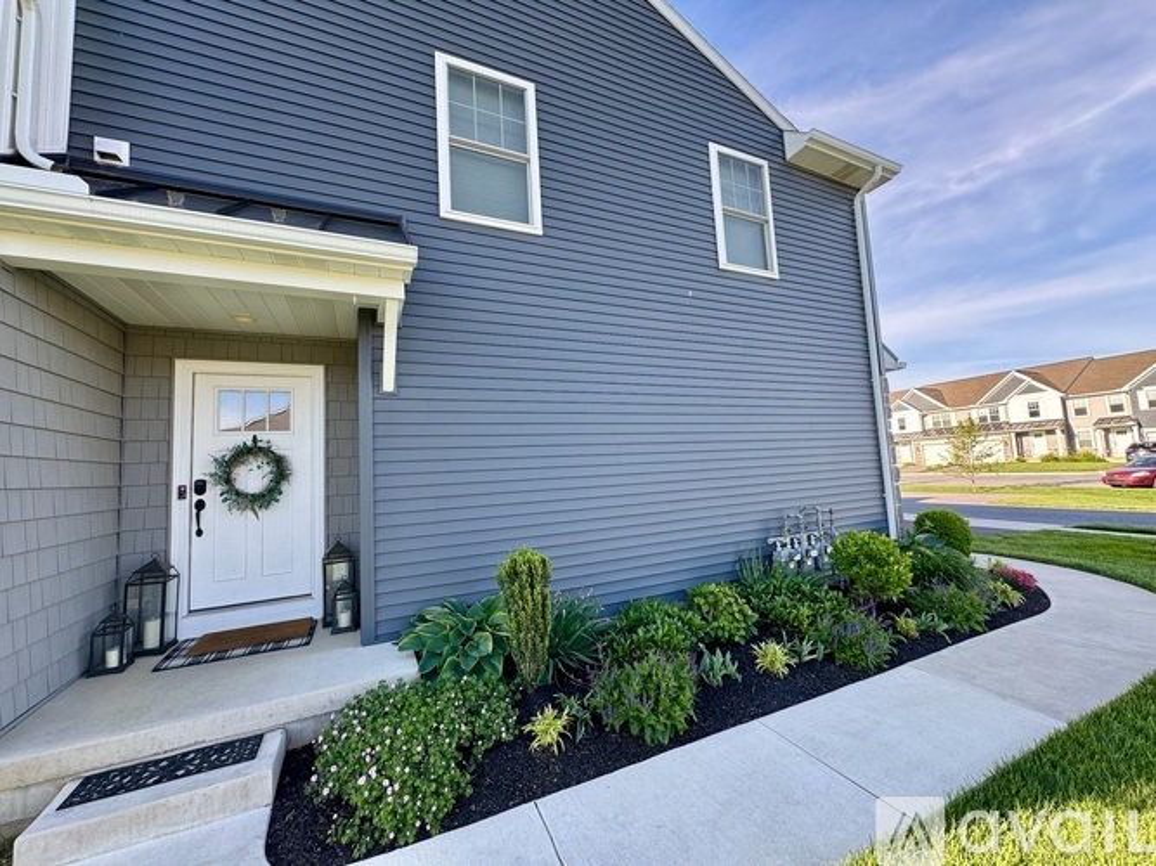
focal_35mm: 14
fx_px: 467
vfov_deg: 85.7
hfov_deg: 102.1
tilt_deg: +4.6
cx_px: 578
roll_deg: +2.6
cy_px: 433
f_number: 2.2
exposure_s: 1/201
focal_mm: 2.22
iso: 40
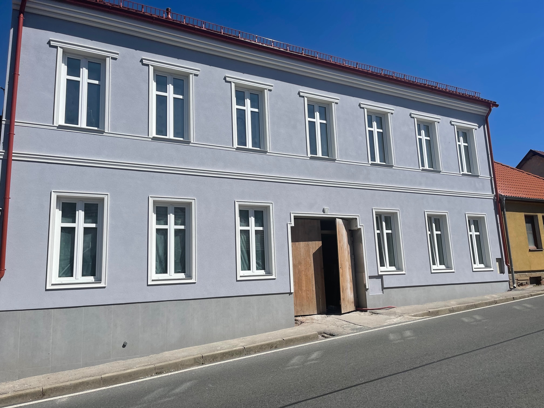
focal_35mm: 26
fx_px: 409
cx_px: 272
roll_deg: +2.4
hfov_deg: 67.3
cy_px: 204
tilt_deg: +10.1
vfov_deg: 53.1
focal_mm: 5.1
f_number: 1.6
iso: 32
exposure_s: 1/7407
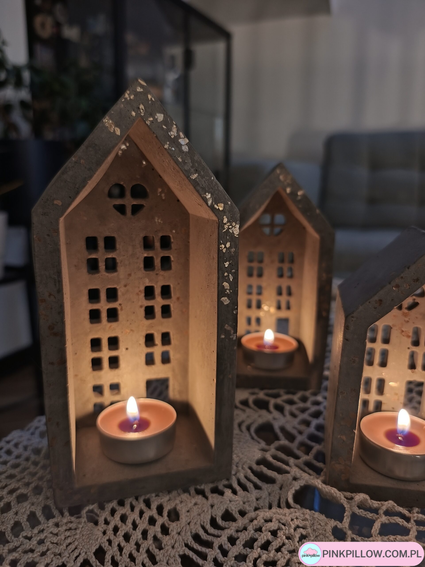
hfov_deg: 56.8
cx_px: 212
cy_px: 284
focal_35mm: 24
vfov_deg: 71.6
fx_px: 393
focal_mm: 5.89
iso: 1414
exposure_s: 1/33.3
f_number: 1.4
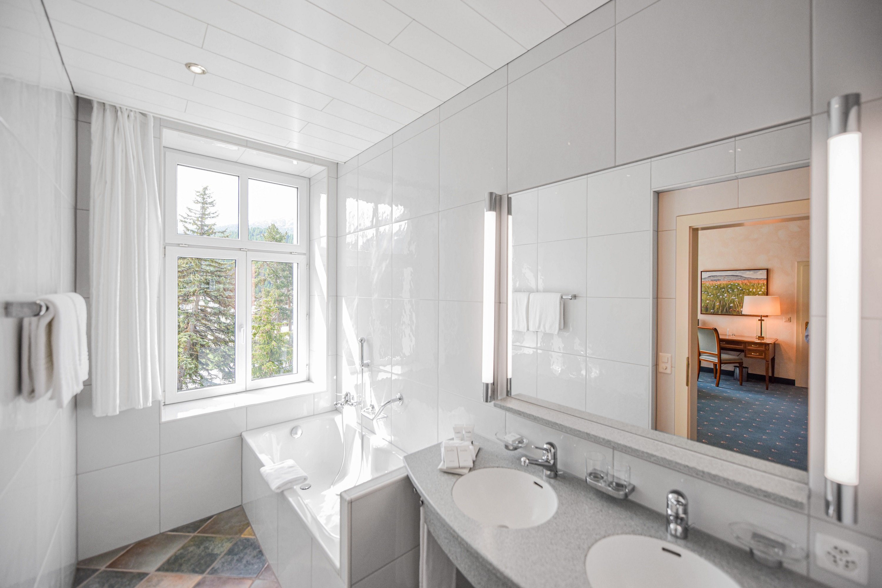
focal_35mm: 14
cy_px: 294
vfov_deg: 81.2
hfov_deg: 104.2
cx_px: 441
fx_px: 343
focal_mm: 14
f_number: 2.8
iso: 500
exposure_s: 1/1250
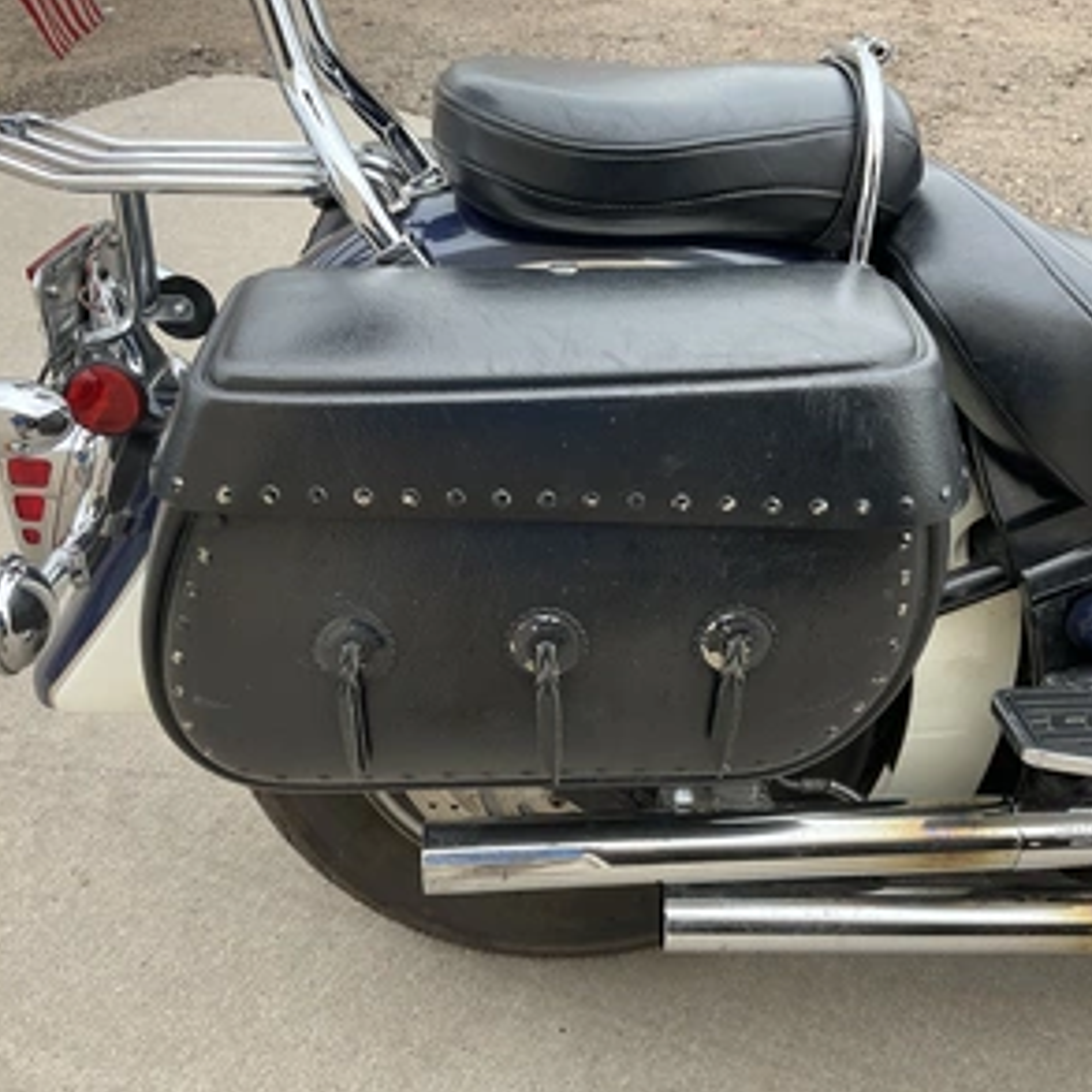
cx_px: 600
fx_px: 1249
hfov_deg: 47.2
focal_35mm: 35
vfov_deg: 47.2
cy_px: 552
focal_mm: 3
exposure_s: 1/122
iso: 40
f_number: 1.8
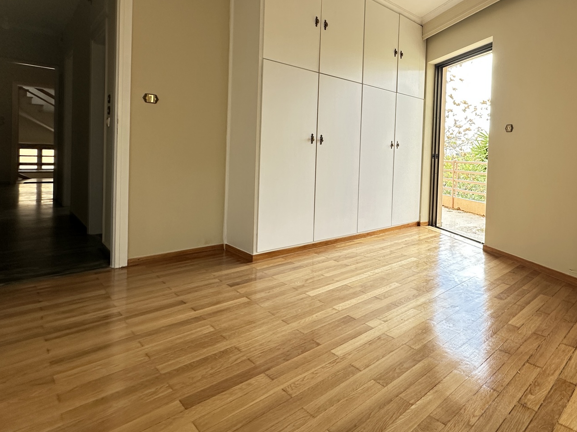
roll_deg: -1.7
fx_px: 350
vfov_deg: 62.6
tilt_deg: -1.0
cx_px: 427
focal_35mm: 21
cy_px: 163
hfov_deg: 73.8
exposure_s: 1/99
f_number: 2.2
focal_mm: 2.22
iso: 125
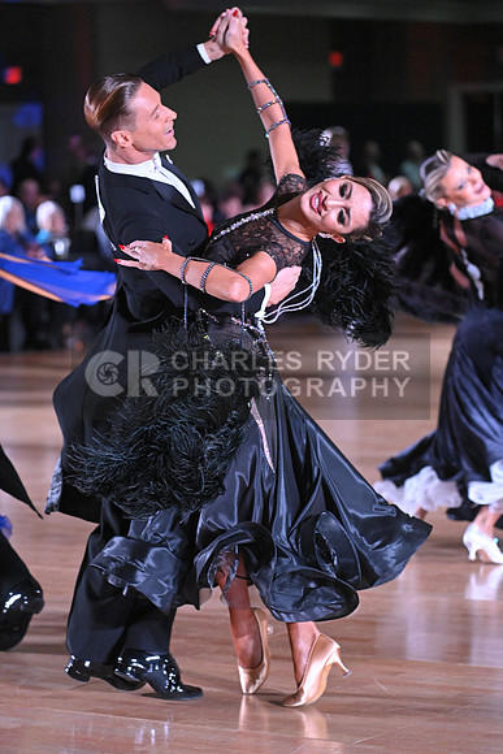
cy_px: 377
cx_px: 252
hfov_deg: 10.2
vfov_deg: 15.2
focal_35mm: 135
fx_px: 2827
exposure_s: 1/400
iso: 5000
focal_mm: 135
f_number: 4
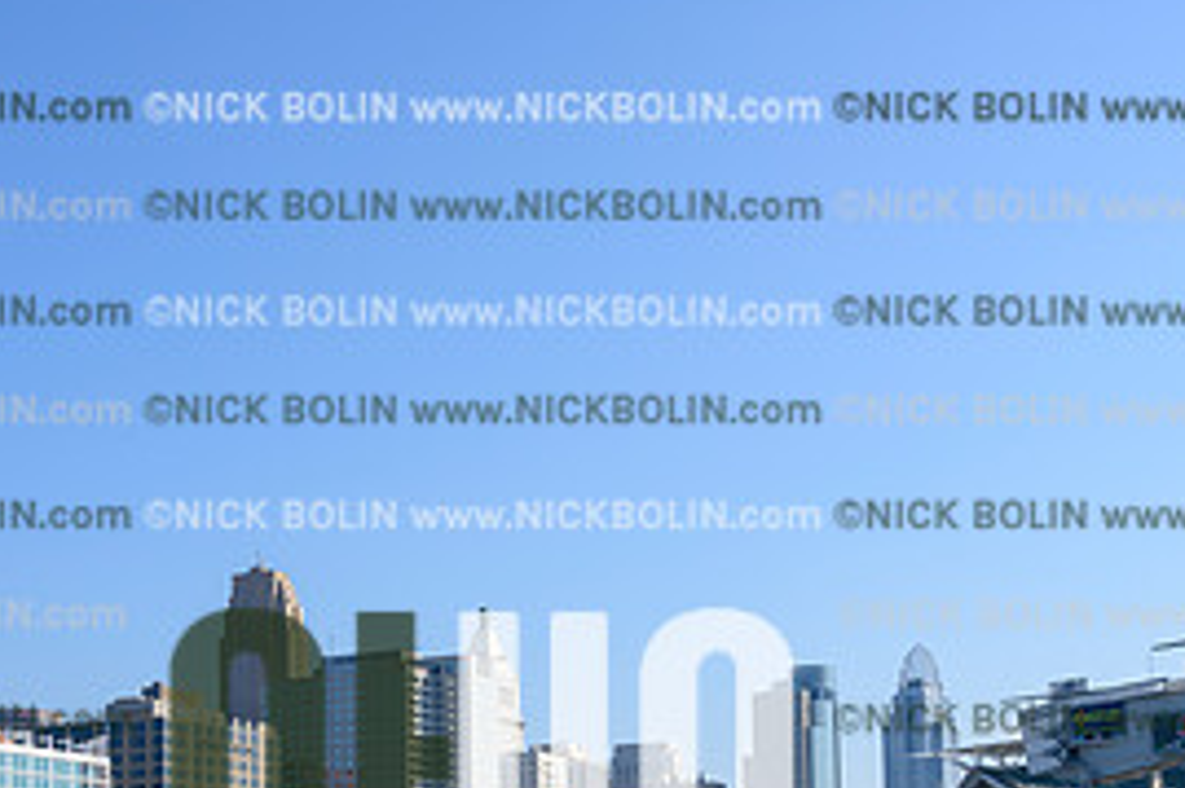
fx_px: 1809
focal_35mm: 55
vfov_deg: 23.4
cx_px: 480
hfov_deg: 36.1
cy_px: 821
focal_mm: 25.5
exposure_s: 1/400
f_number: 7.1
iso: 80
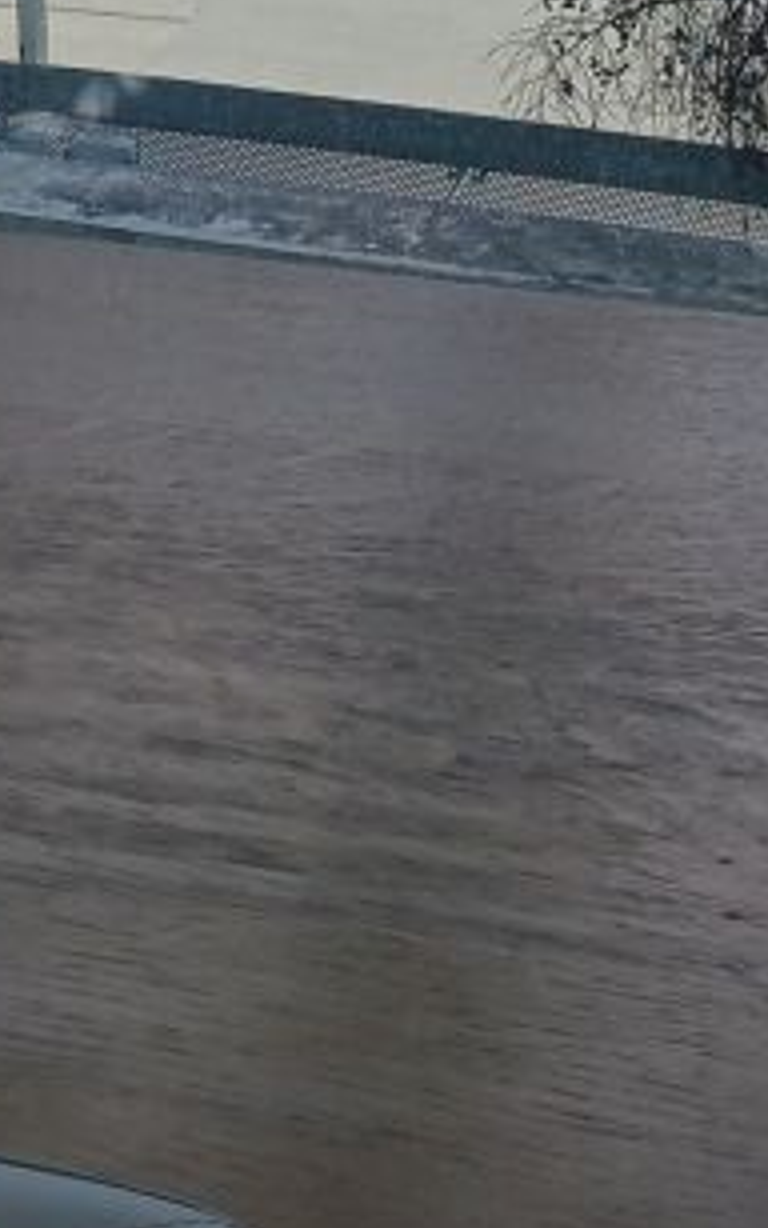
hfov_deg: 11.7
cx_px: 232
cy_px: -504
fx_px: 3749
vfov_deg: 17.1
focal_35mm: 112
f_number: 1.8
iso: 25
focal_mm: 4
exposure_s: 1/100
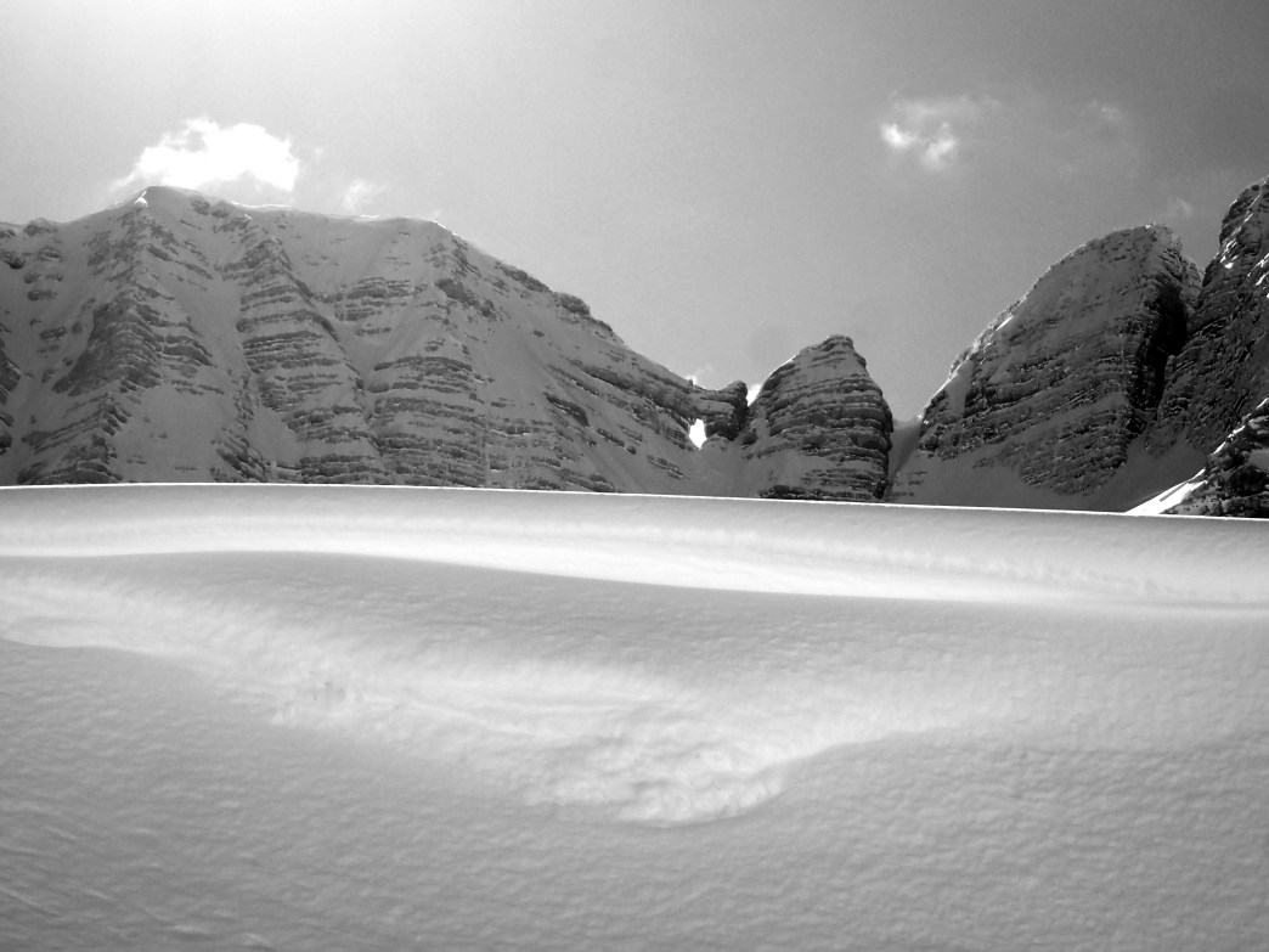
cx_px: 634
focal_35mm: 100
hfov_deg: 19.6
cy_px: 476
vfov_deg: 14.8
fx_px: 3666
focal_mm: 18
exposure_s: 1/1600
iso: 200
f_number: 6.3
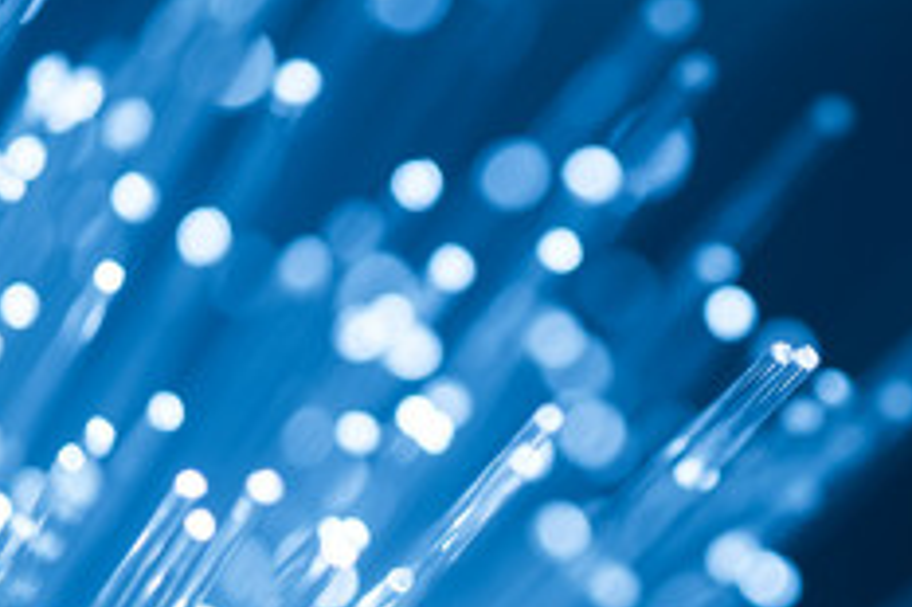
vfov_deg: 7.4
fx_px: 4709
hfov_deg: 11.0
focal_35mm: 186
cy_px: 531
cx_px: 797
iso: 100
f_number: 3.5
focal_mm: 105
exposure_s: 1/160
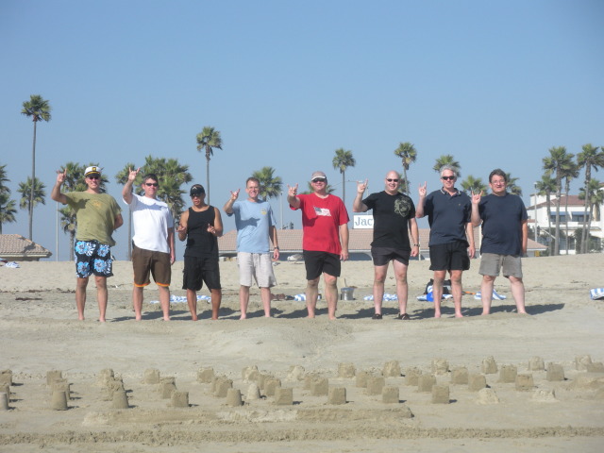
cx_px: 302
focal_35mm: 100
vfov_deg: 14.8
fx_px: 1745
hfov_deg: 19.6
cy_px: 226
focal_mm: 17.4
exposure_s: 1/448
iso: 64
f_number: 5
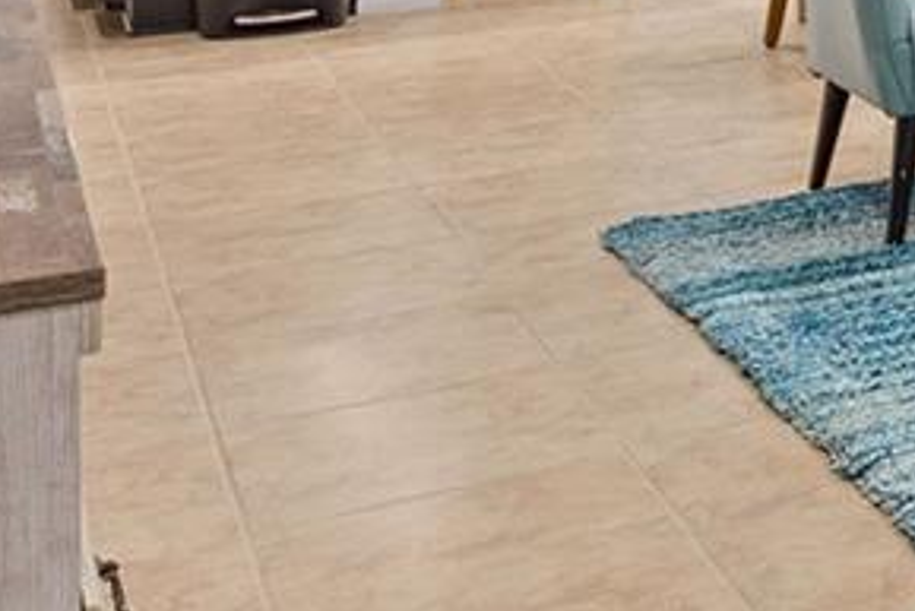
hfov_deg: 18.4
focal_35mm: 83
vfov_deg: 14.7
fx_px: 2111
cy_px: -431
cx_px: 1703
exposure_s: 1/2.5
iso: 400
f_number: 4.5
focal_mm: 10
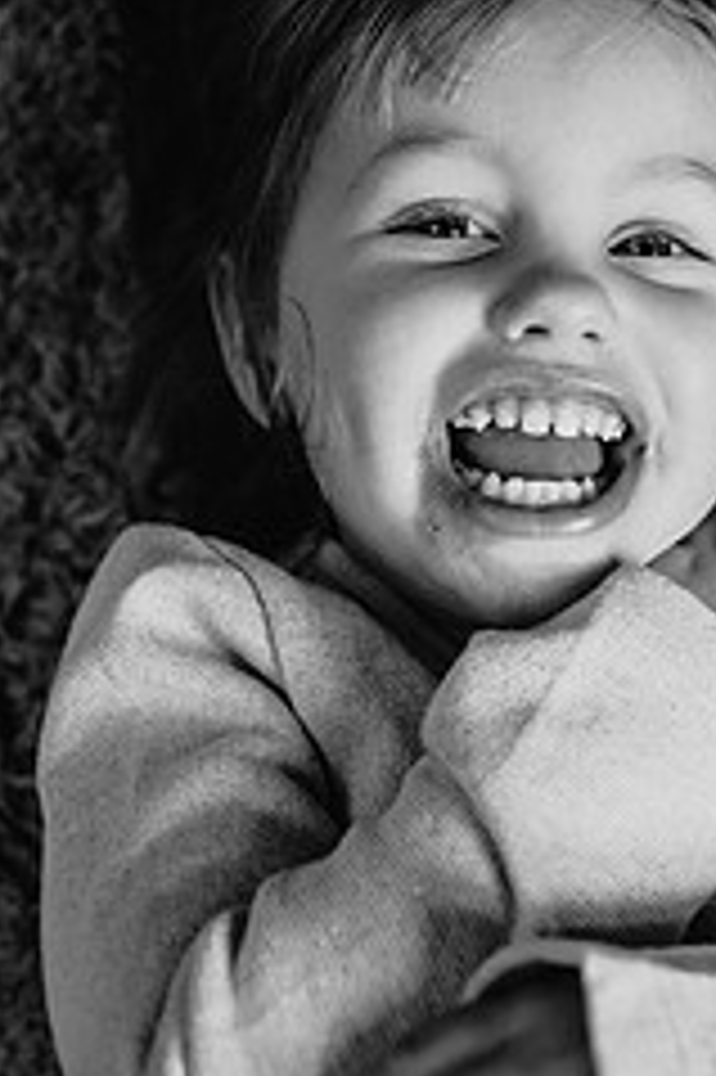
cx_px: 516
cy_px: 374
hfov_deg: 20.5
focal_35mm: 66
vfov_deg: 30.3
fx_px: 1972
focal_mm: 35
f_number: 3.5
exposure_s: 1/160
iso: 1100
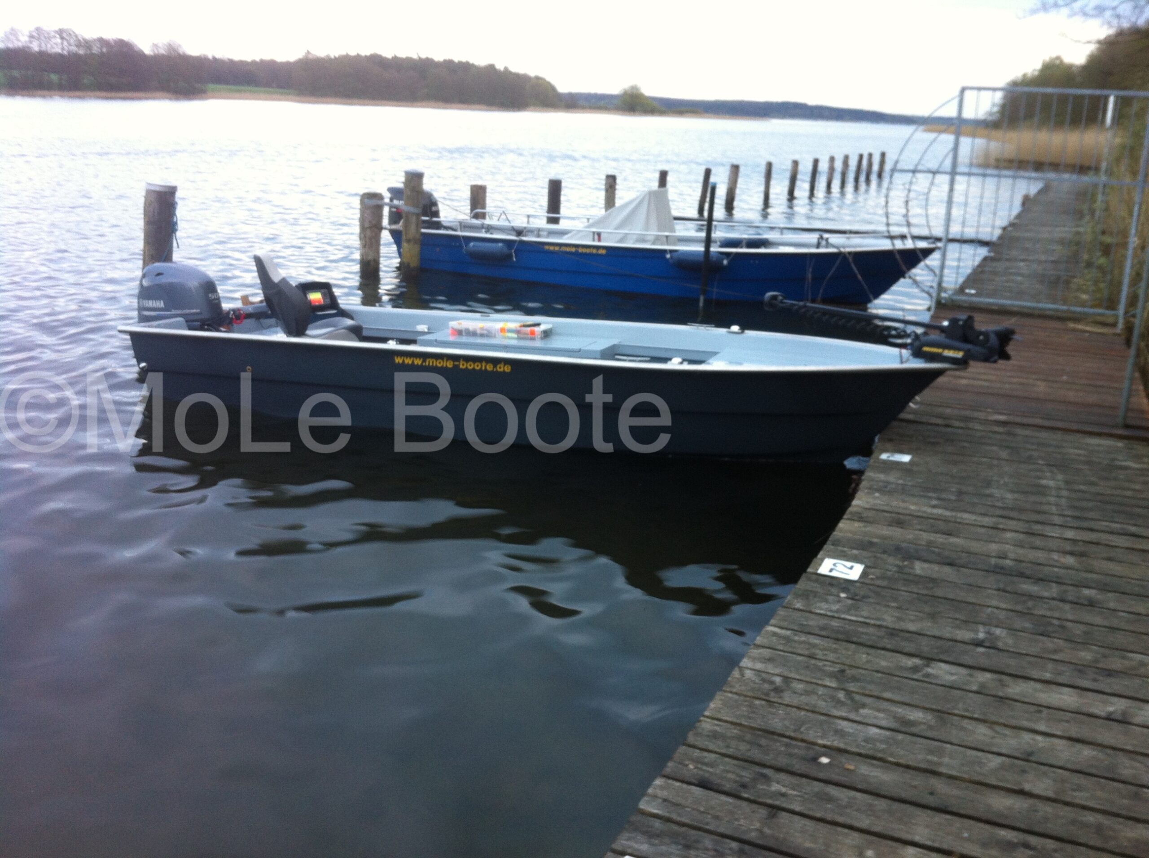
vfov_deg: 40.6
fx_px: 1160
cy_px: 429
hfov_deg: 52.7
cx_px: 574
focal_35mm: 35
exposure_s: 1/17
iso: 80
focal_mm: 3.85
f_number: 2.8
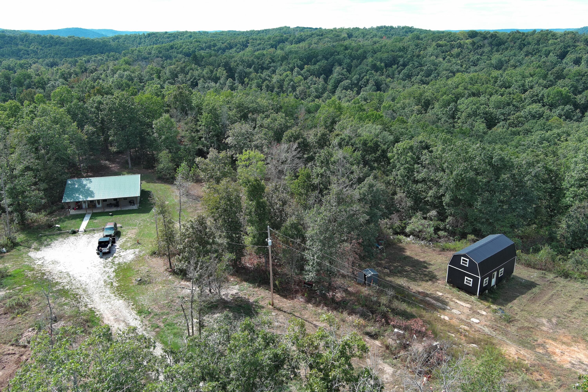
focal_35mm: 29
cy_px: 196
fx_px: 474
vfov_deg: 45.0
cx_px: 294
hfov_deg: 63.7
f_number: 2.8
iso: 100
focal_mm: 10.57
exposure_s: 1/628
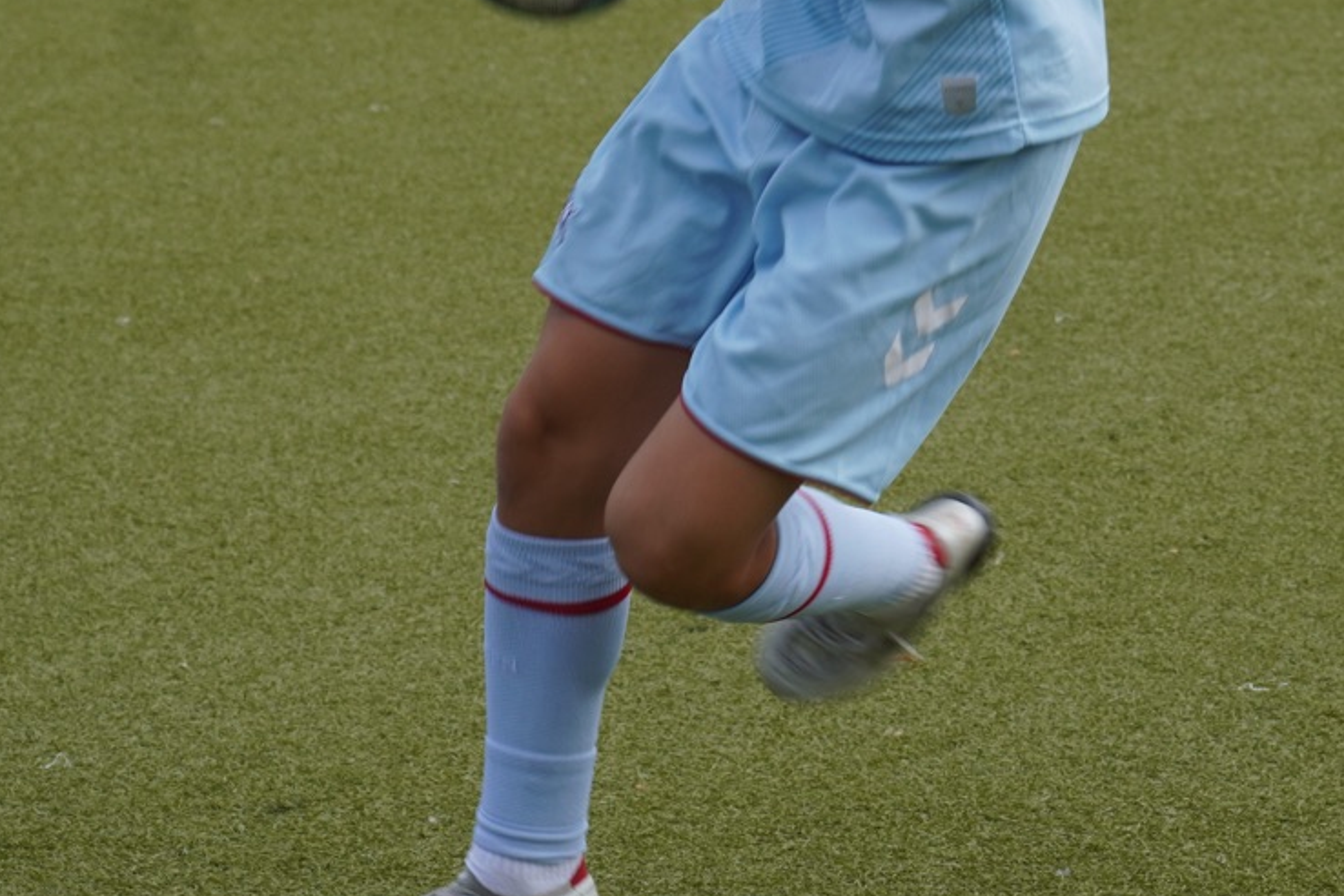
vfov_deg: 5.3
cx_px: 918
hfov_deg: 8.0
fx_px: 9557
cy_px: -169
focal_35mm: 256
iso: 100
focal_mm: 70
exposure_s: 1/250
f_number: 5.6
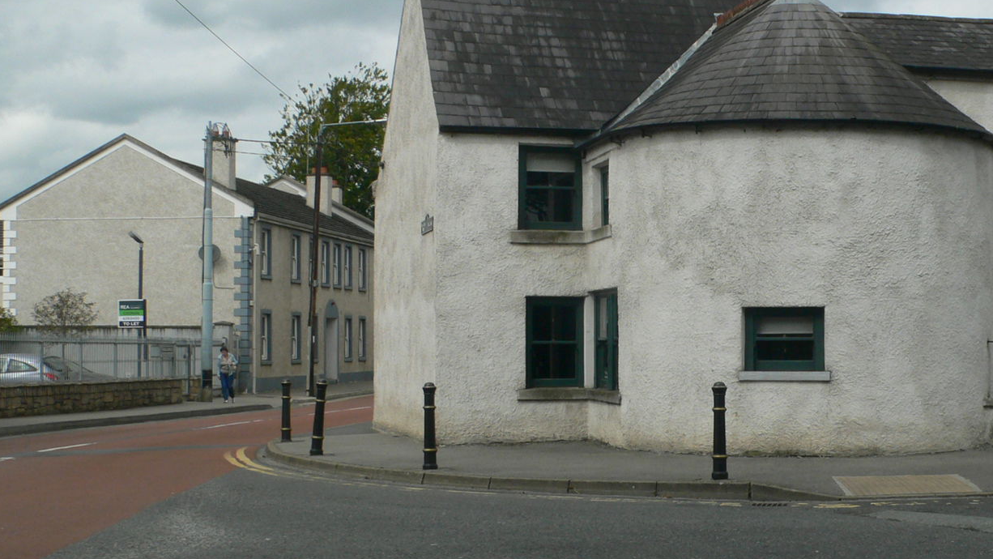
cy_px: 315
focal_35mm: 58
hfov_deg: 35.7
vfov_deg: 20.7
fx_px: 1527
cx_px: 656
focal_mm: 6.3
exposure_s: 1/500
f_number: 4.5
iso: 80
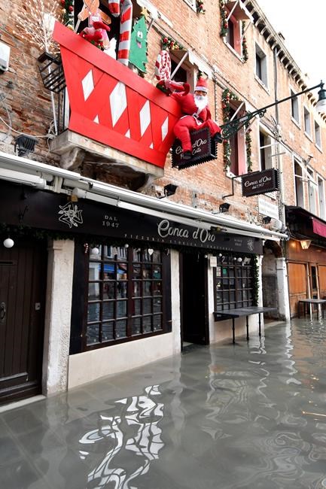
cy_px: 244
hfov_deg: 59.5
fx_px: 285
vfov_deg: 81.2
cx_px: 163
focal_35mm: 21
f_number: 5.6
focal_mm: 14
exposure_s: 1/125
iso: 400
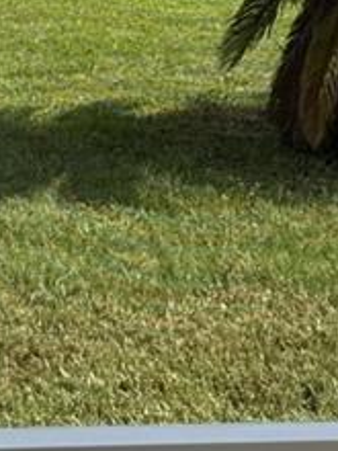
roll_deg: -2.6
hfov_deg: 11.2
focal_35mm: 131
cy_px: -230
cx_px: 18
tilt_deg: -4.8
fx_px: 1705
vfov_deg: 14.1
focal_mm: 6.76
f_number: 1.78
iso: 80
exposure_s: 1/4310
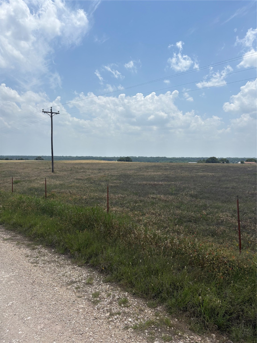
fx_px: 257
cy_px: 172
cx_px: 128
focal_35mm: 26
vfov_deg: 67.3
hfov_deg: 53.1
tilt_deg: -2.9
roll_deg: +0.6
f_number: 1.6
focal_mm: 5.96
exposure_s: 1/6329
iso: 50
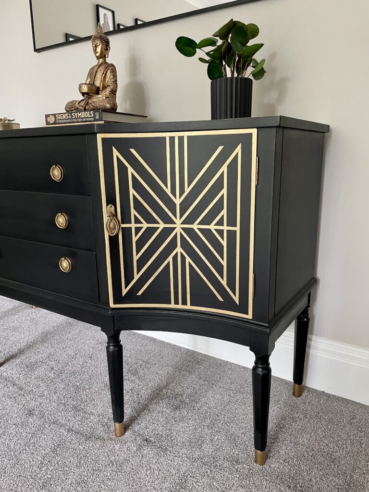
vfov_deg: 67.3
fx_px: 370
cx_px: 184
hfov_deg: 53.1
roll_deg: +2.5
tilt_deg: -15.1
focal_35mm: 26
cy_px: 246
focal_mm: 4.2
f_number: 1.6
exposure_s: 1/60
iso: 320
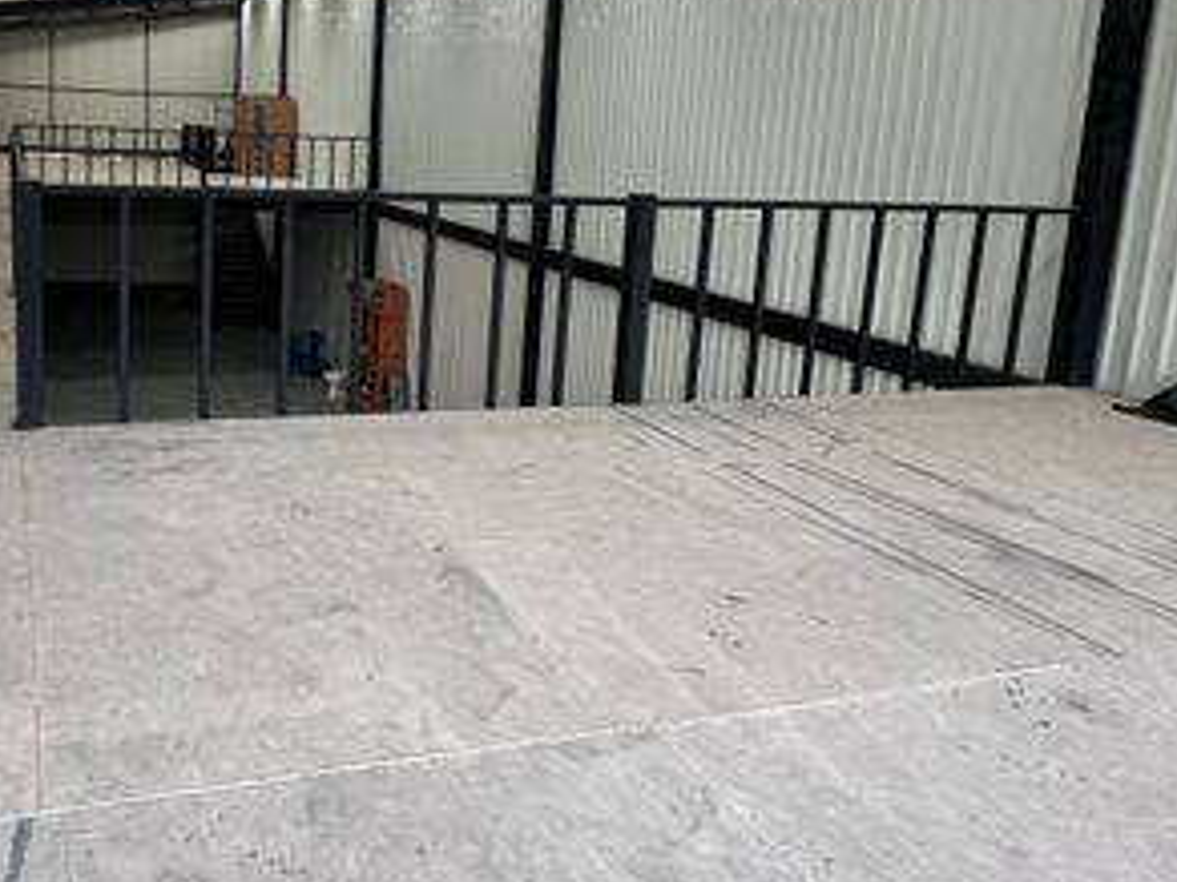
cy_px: 302
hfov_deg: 54.9
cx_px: 341
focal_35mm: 32
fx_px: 1088
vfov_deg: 43.6
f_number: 2.2
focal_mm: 2.22
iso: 64
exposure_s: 1/99
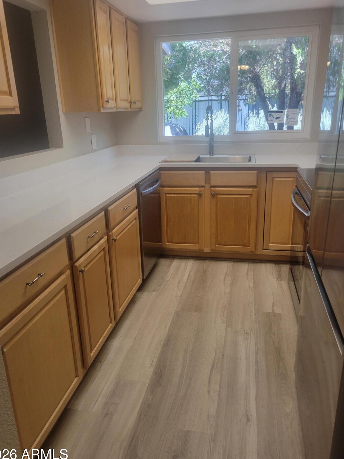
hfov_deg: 49.7
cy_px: 230
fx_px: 371
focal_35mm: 28
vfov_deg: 63.4
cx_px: 170
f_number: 1.8
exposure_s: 1/120
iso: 100
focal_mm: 5.4
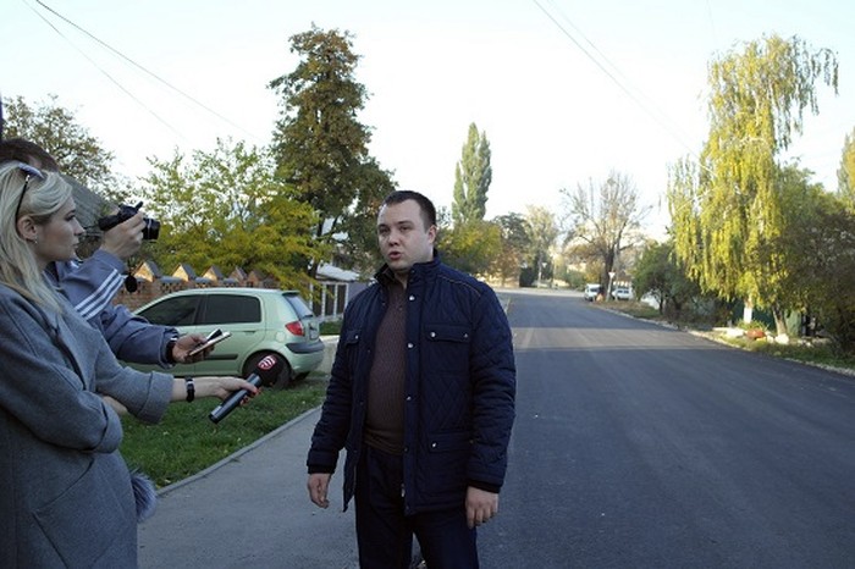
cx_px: 428
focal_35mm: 33
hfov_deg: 57.2
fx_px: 783
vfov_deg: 39.9
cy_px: 284
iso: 100
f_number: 5
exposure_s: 1/160
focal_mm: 22
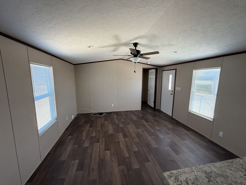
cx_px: 123
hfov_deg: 102.1
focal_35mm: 14
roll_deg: -0.8
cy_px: 92
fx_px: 99
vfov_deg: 85.7
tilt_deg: -10.8
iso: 400
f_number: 2.2
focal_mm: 2.22
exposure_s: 1/91
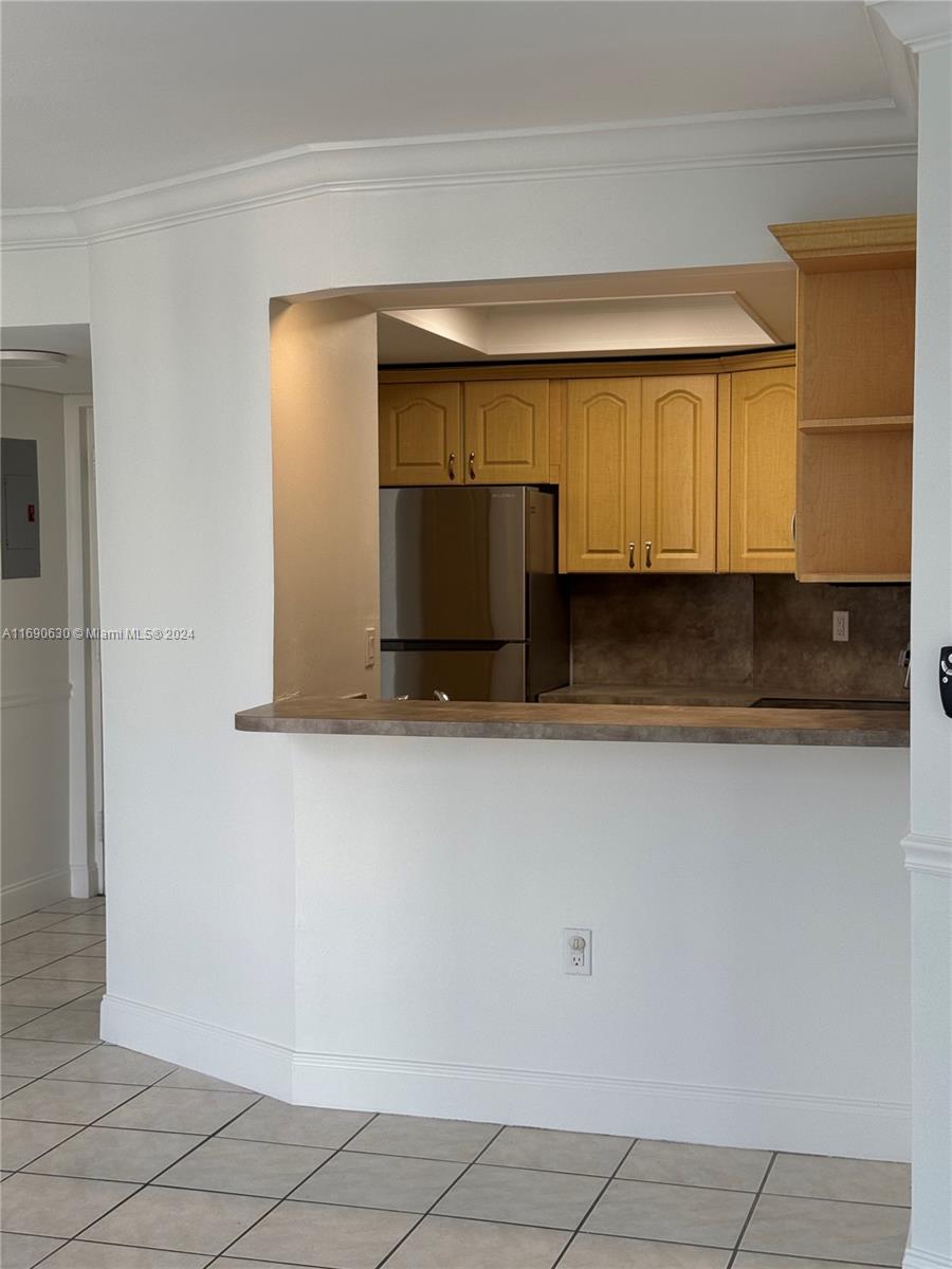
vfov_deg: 39.7
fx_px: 1760
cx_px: 476
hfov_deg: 30.3
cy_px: 634
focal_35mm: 48
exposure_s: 1/174
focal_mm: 6.76
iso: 64
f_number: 1.78
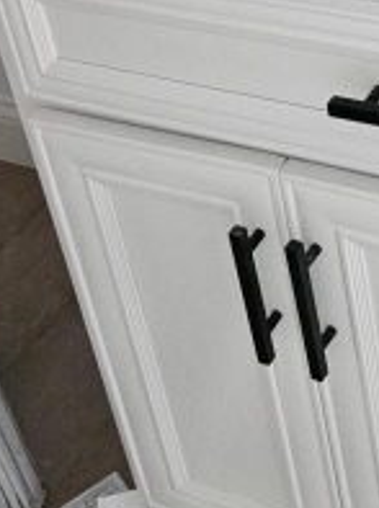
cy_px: -53
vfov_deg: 23.5
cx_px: 438
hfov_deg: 18.0
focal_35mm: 78
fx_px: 1142
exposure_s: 1/40
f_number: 1.7
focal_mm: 6.3
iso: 640
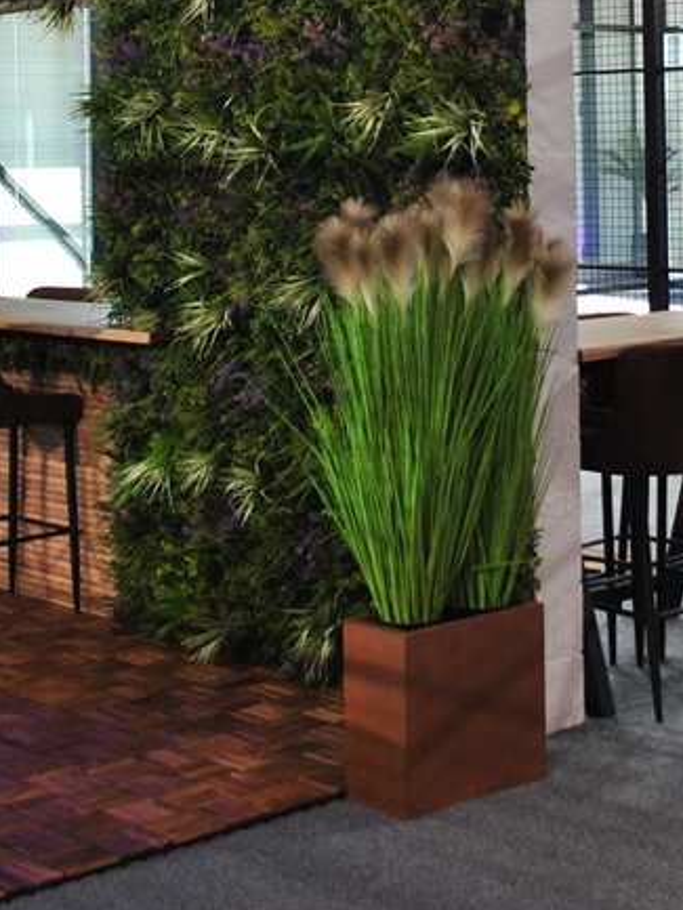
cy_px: 96
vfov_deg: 26.2
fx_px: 1893
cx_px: 416
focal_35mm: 72
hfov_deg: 20.4
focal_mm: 18
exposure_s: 1/50
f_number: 3.5
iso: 200
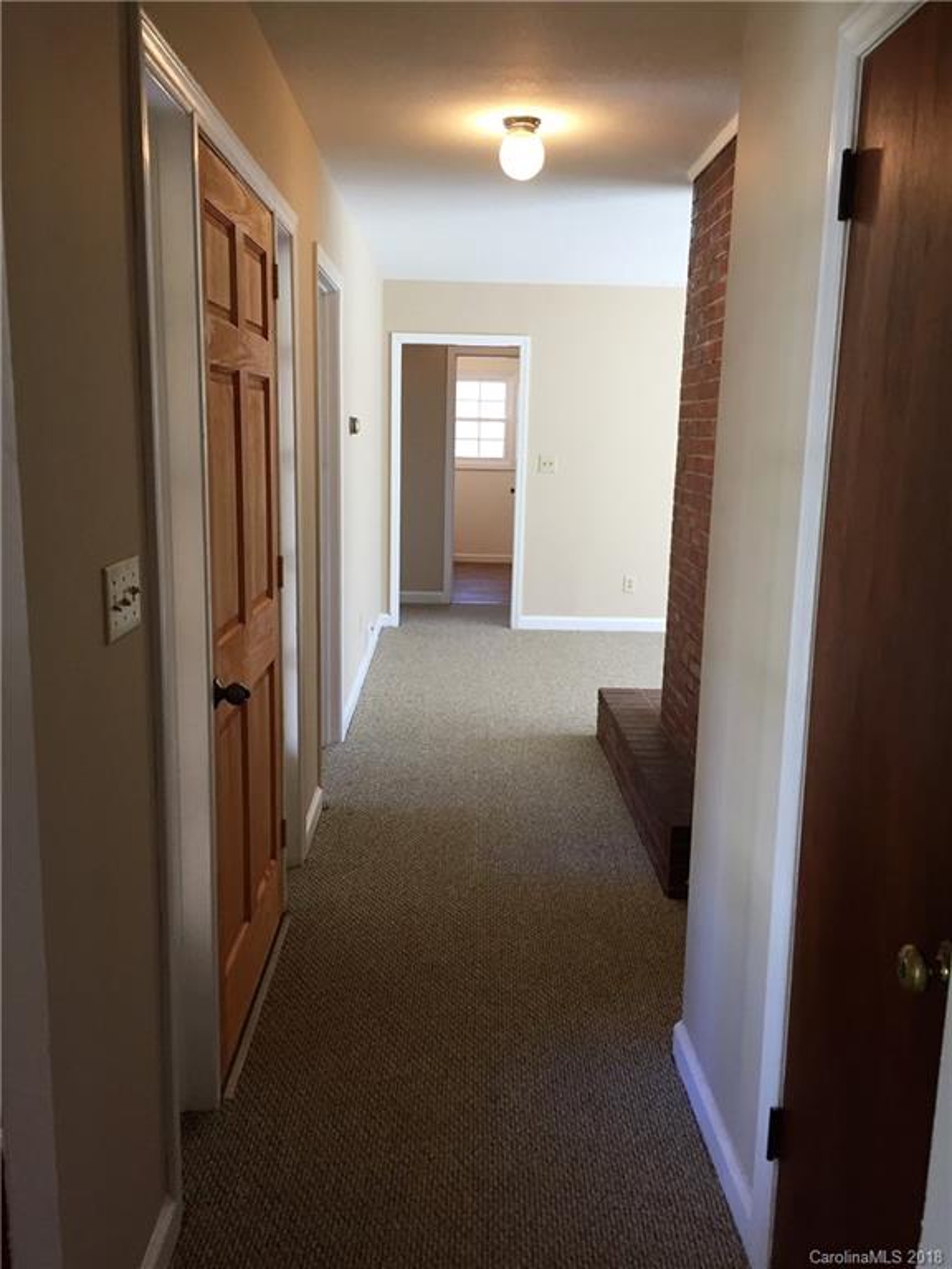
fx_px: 1063
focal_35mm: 29
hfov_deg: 48.2
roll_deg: +0.1
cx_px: 476
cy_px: 634
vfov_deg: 61.7
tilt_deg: -10.0
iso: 40
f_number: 2.2
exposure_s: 1/30
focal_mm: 4.15
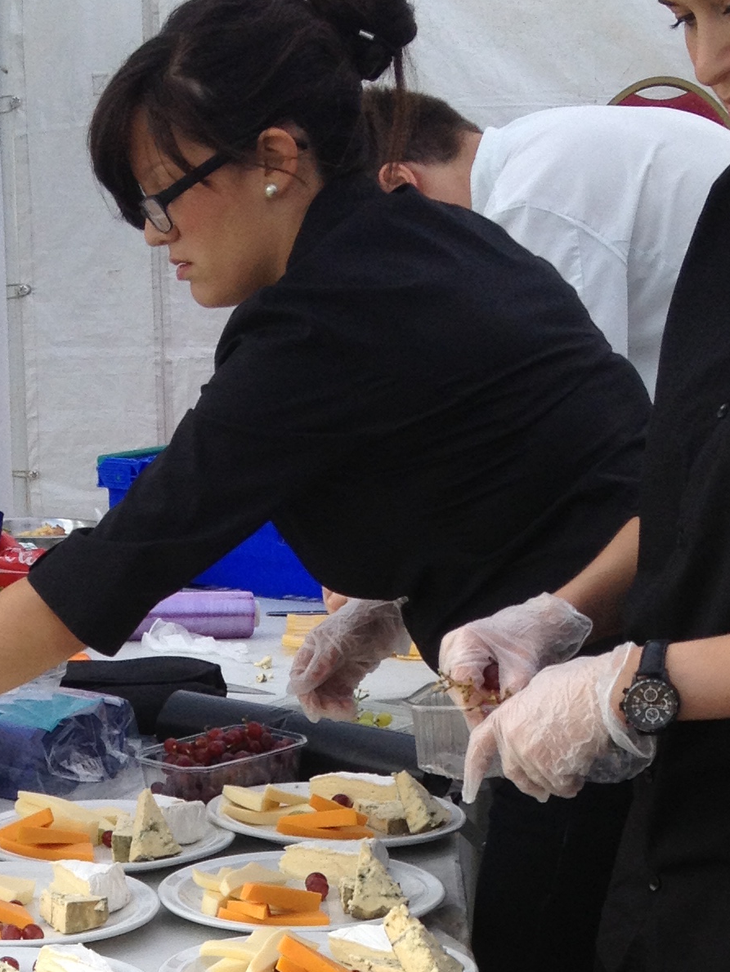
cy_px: 1183
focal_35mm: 96
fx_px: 2698
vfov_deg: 19.2
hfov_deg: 15.3
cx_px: 173
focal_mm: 4.28
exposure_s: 1/386
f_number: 2.4
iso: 50
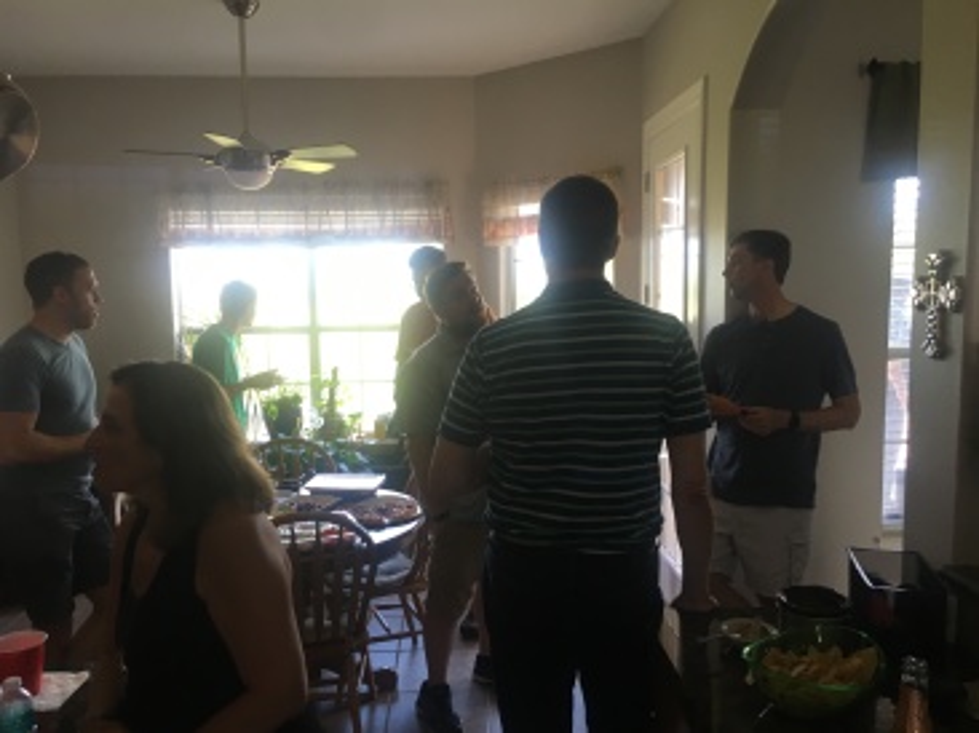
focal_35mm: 29
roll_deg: +1.0
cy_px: 366
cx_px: 490
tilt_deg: -5.9
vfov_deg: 48.2
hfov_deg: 61.7
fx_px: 820
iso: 50
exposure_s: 1/30
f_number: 2.2
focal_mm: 4.15
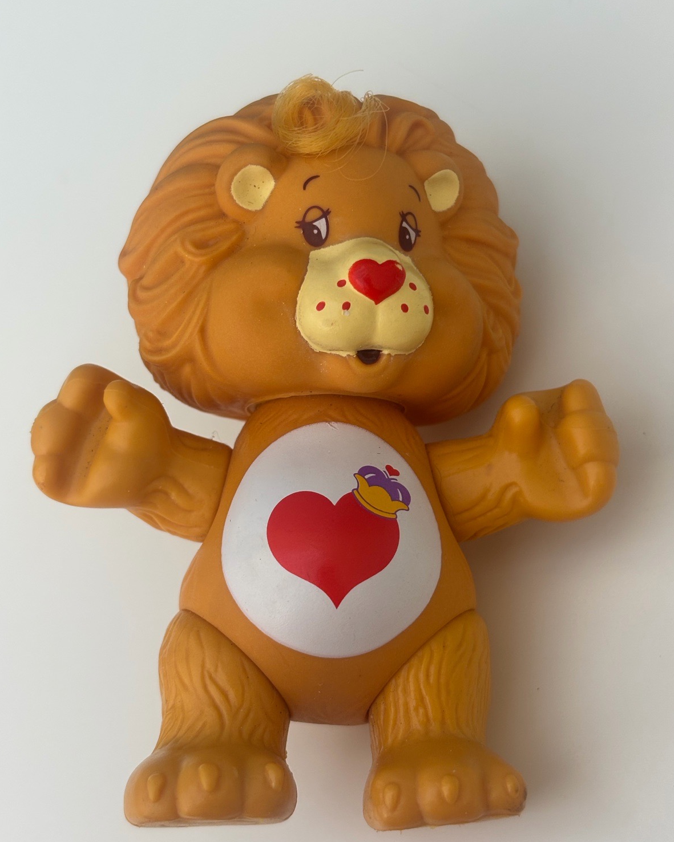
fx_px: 1372
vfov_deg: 34.1
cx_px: 337
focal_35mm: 55
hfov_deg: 27.6
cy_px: 451
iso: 64
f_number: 1.6
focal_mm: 5.96
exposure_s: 1/50
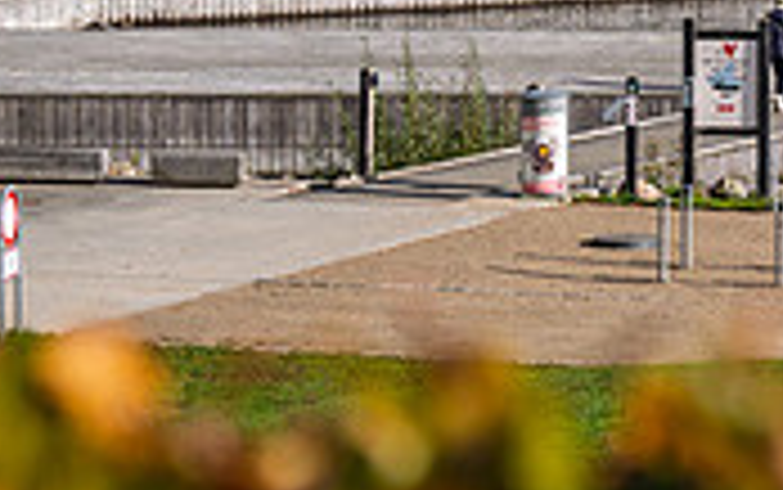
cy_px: -142
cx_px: 621
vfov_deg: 4.9
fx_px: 5659
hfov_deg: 7.9
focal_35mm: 265
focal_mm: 78
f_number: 4.5
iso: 250
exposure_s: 1/3200
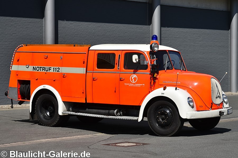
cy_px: 79
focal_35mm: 85
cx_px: 119
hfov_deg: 23.9
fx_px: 562
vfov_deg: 16.1
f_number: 11
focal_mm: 85
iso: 200
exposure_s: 1/500
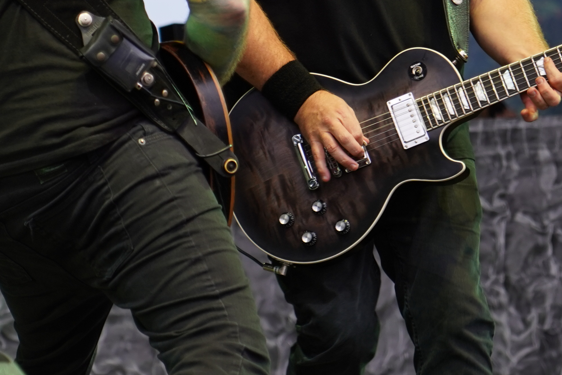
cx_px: 236
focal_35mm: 320
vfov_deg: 4.3
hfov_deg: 6.4
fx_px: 4996
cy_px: 87
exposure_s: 1/125
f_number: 4
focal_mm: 105
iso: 320
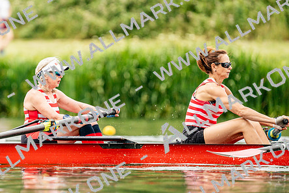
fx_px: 6279
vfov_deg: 1.8
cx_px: 106
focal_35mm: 782
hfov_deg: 2.6
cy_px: 92
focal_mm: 600
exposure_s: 1/2000
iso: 800
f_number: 6.3
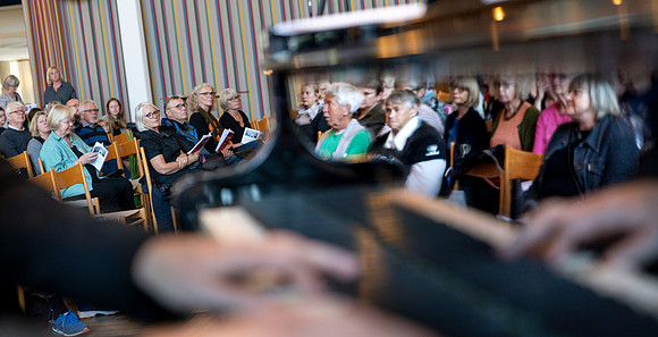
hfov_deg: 30.1
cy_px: 175
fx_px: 1225
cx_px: 329
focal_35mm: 72
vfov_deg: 15.7
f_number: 2.8
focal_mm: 67
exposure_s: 1/250
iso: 1600
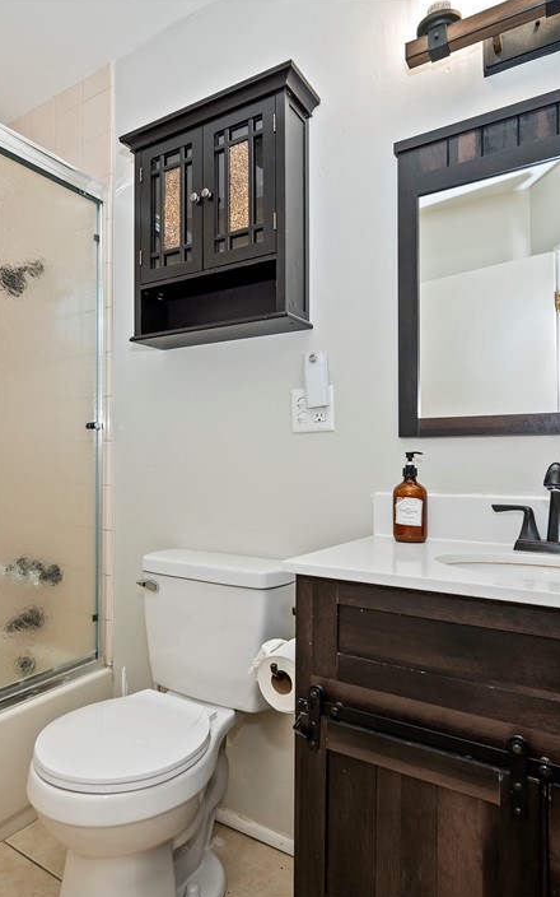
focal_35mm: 22
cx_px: 197
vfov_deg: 79.6
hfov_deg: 54.2
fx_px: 537
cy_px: 454
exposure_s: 1/20
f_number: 8
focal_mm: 14
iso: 400
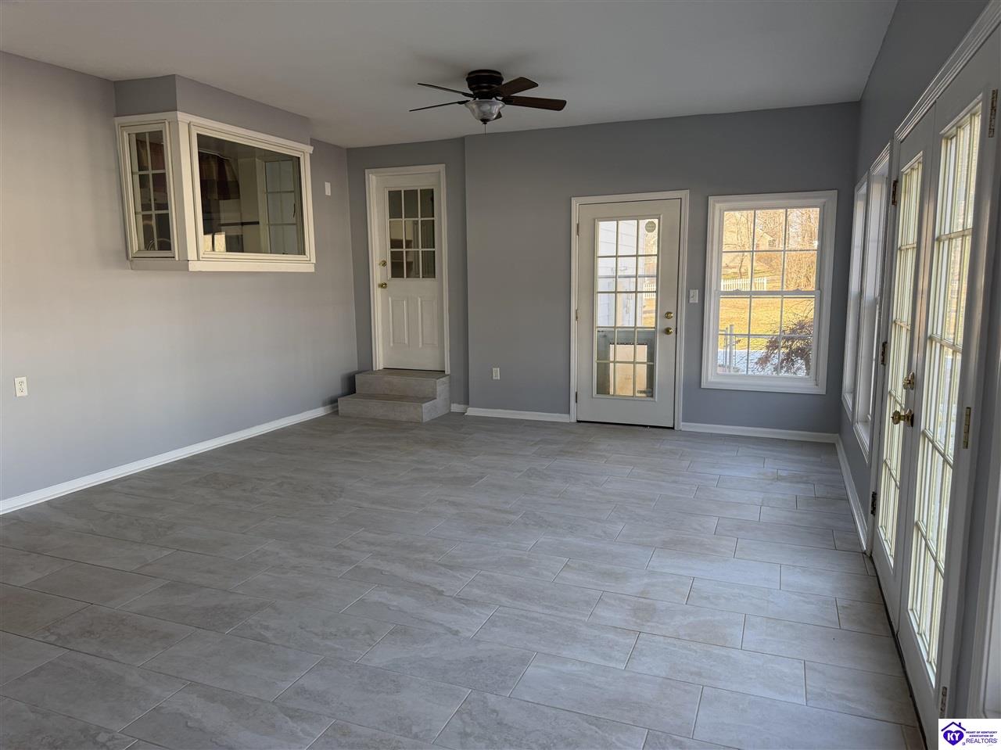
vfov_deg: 56.8
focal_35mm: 24
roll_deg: +1.0
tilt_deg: -7.9
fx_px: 694
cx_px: 500
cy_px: 375
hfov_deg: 71.6
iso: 100
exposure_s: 1/196
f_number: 1.78
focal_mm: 6.76
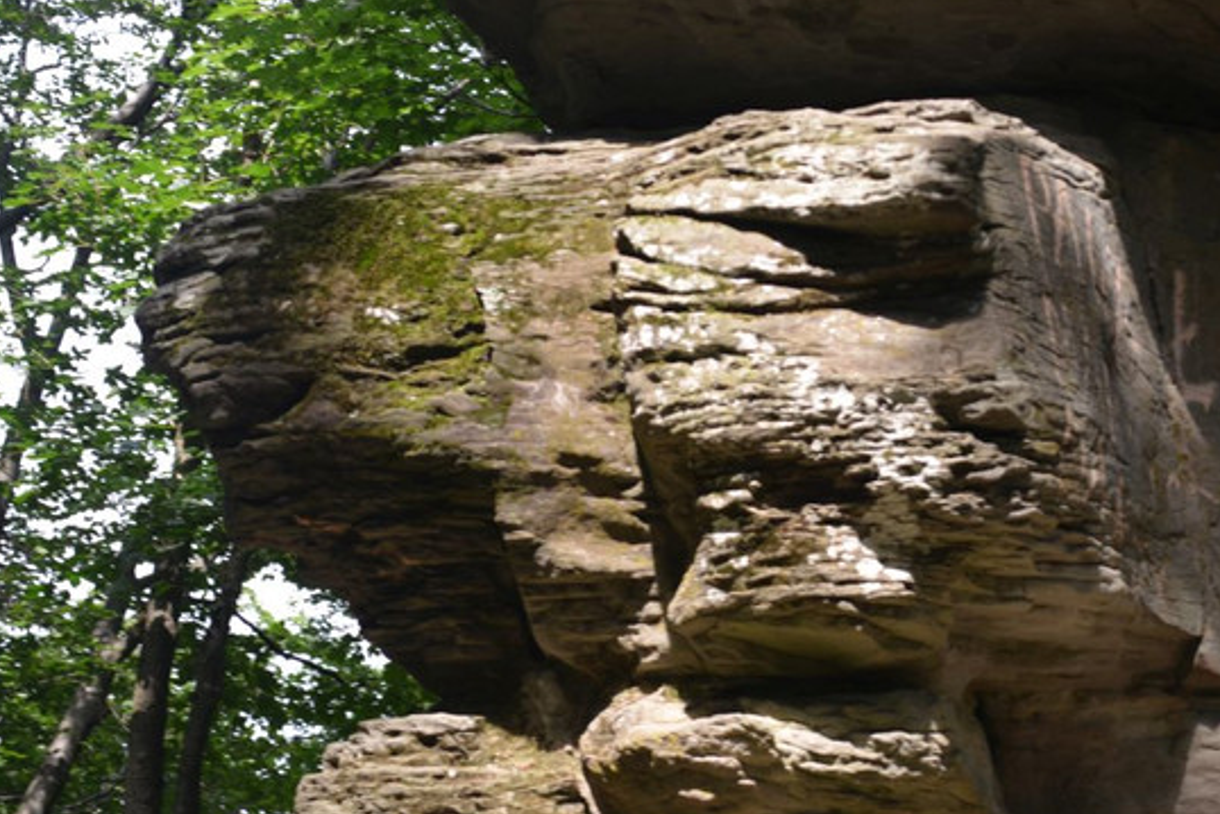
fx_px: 2644
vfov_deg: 17.2
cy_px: 79
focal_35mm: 78
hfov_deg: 25.7
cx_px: 876
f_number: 3.8
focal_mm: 35
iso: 100
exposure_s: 1/60
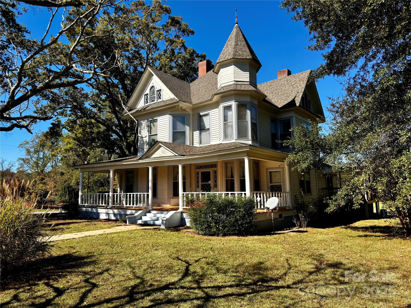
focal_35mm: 24
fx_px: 285
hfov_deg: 71.6
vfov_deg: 56.8
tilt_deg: +7.3
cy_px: 154
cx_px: 206
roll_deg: -0.3
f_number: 1.78
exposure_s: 1/2710
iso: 80
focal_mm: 6.76
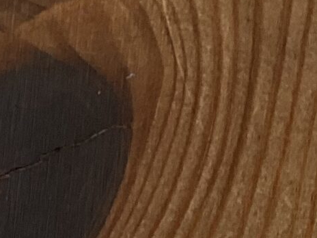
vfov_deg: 9.3
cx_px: -549
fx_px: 1465
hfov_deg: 10.0
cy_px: 135
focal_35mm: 160
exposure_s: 1/122
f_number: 1.8
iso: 40
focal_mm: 3
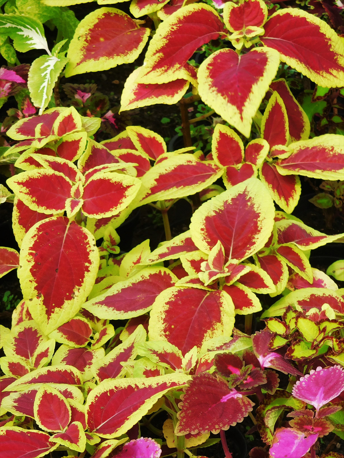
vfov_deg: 15.8
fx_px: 1656
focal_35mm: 125
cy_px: 229
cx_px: 172
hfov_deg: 11.9
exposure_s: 1/80
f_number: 5
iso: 125
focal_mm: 22.3
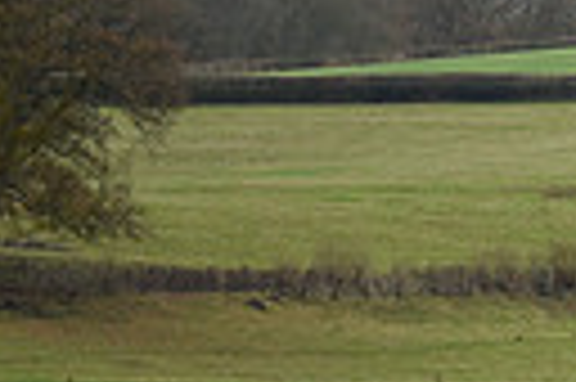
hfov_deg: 2.3
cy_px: 243
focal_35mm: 906
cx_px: 1152
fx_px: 14477
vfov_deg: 1.5
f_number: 3.5
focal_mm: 200
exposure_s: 1/1000
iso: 1250
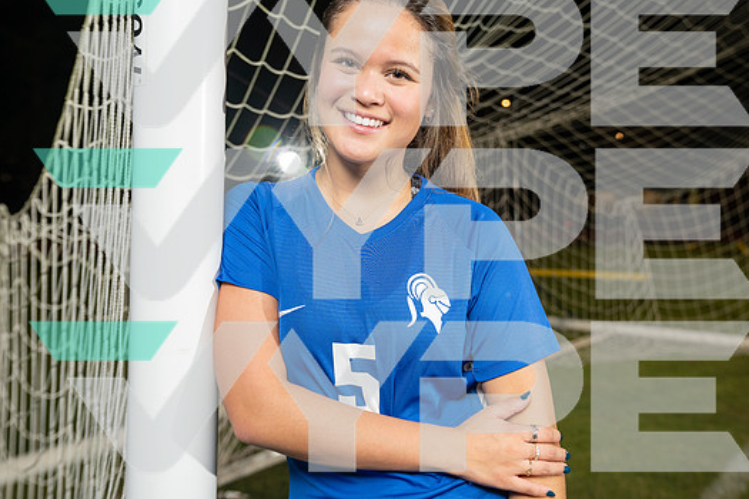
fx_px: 874
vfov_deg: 31.9
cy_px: 225
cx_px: 397
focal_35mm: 42
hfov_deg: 46.4
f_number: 4
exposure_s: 1/125
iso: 640
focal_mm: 38
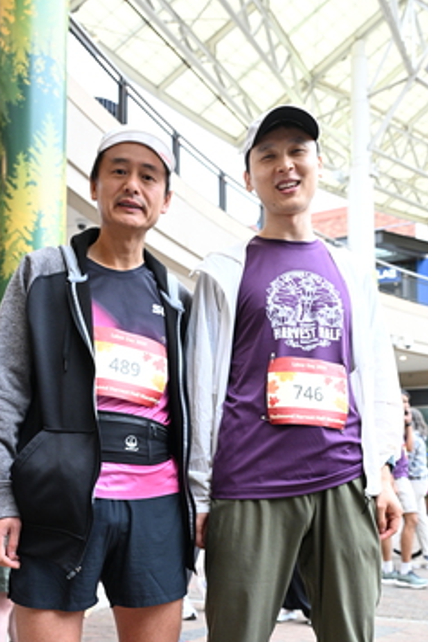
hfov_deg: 35.9
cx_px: 238
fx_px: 660
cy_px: 428
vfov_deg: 50.9
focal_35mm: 37
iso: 2000
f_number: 4
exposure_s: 1/200
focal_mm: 24
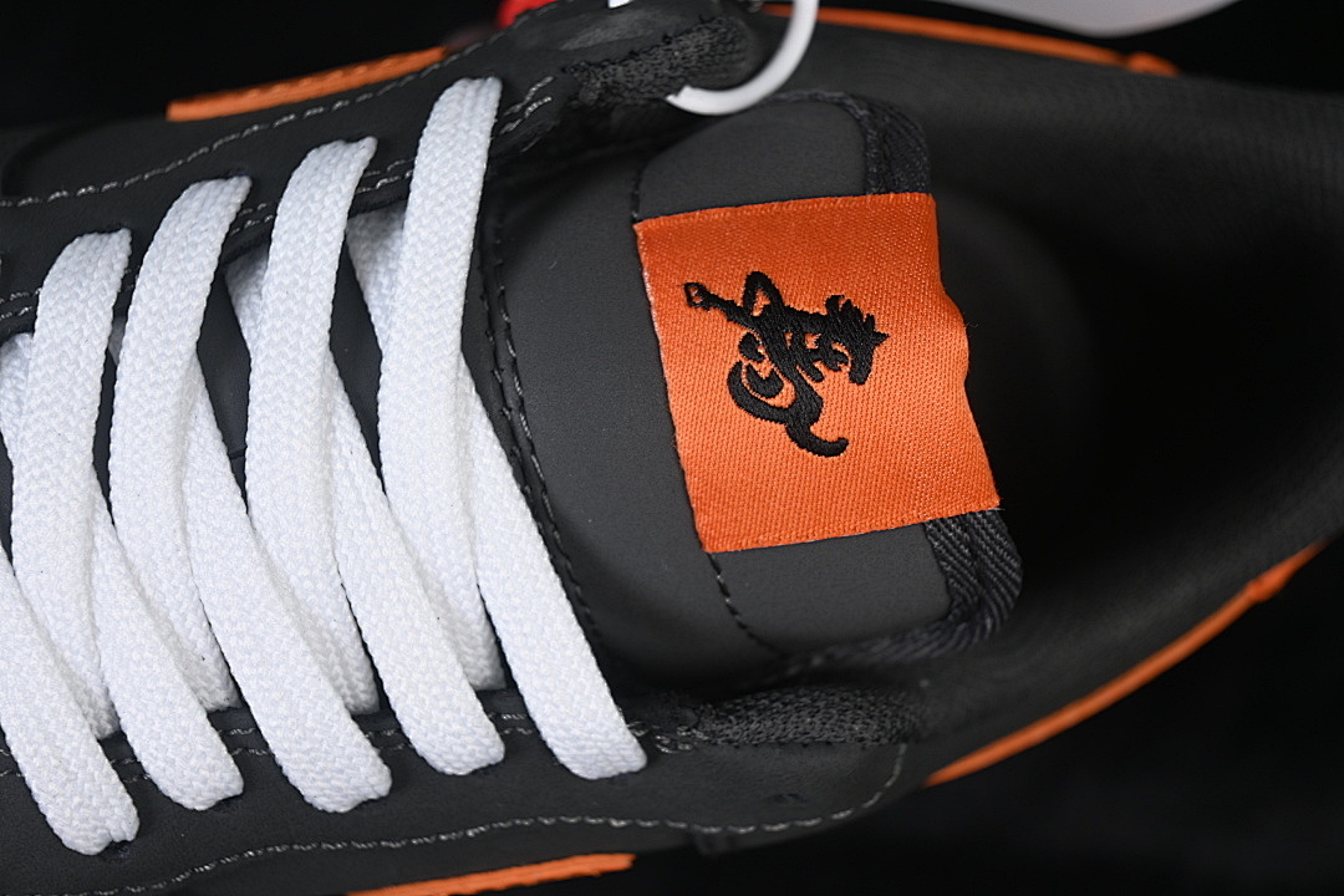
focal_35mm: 75
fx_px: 2800
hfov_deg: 27.0
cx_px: 672
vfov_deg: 18.2
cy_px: 448
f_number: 6.3
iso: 160
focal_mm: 50
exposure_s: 1/50
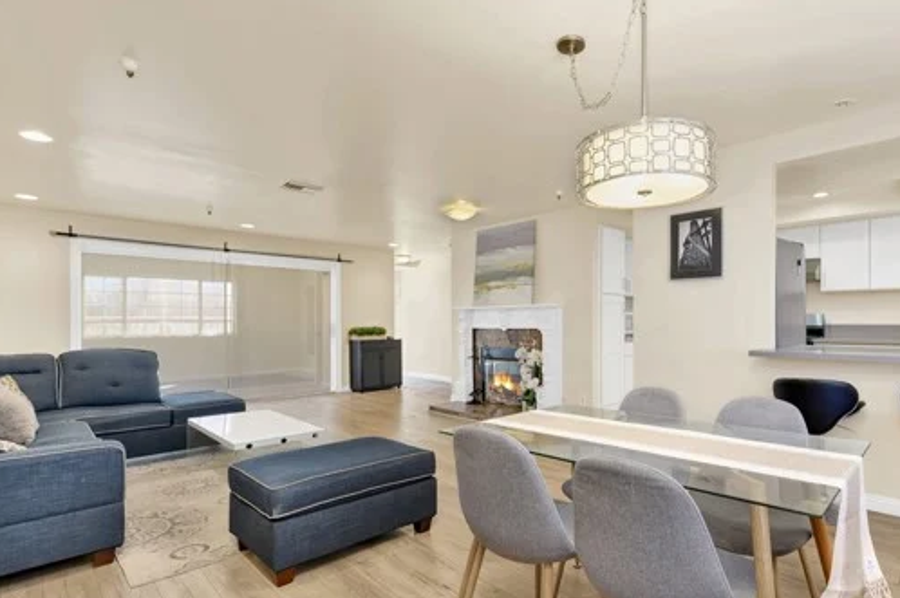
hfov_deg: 87.1
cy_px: 318
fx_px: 466
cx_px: 531
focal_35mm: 19
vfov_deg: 65.4
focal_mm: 14.5
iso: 320
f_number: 8
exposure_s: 1/6
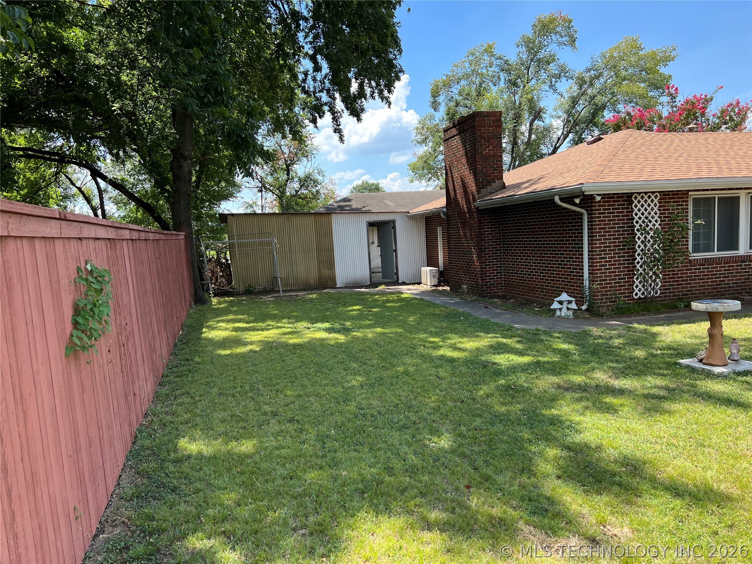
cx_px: 376
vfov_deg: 53.1
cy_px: 282
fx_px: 565
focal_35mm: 26
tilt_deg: -5.1
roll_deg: +3.0
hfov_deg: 67.3
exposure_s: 1/1112
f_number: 1.5
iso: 50
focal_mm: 5.7
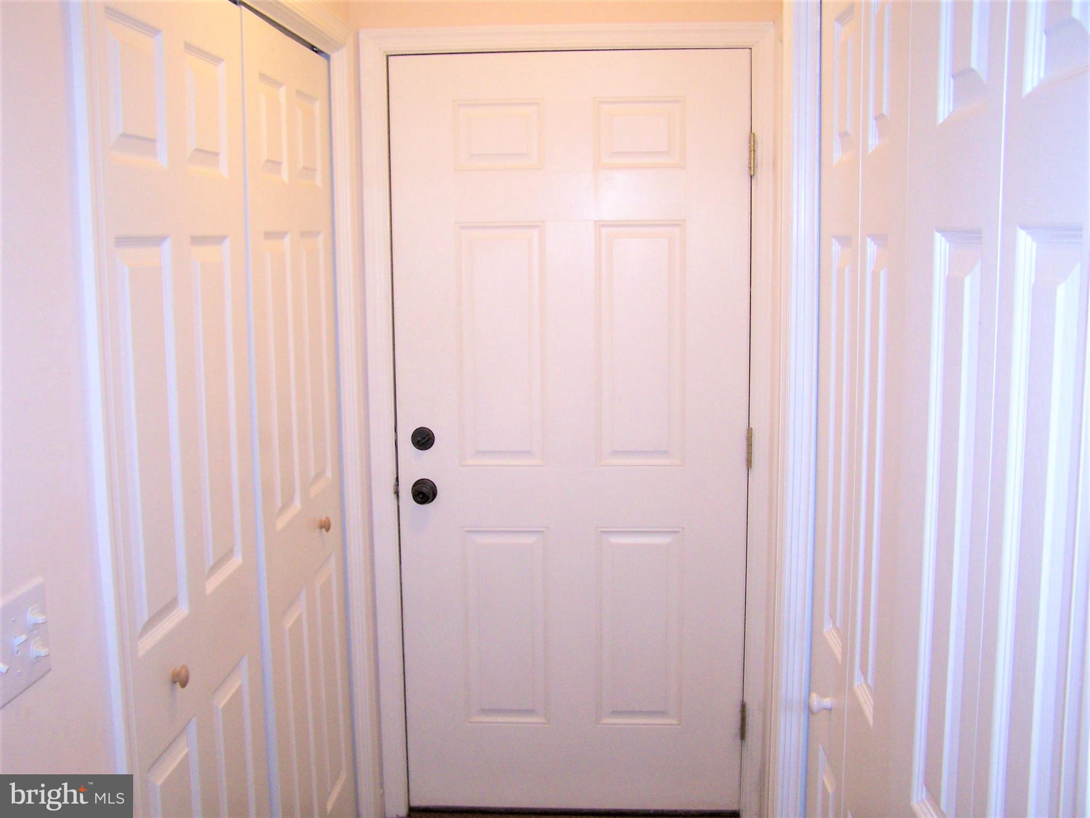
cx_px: 545
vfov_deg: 37.7
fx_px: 1197
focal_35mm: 38
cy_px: 409
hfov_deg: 49.0
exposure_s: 1/60
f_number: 2.8
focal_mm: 6.3
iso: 140
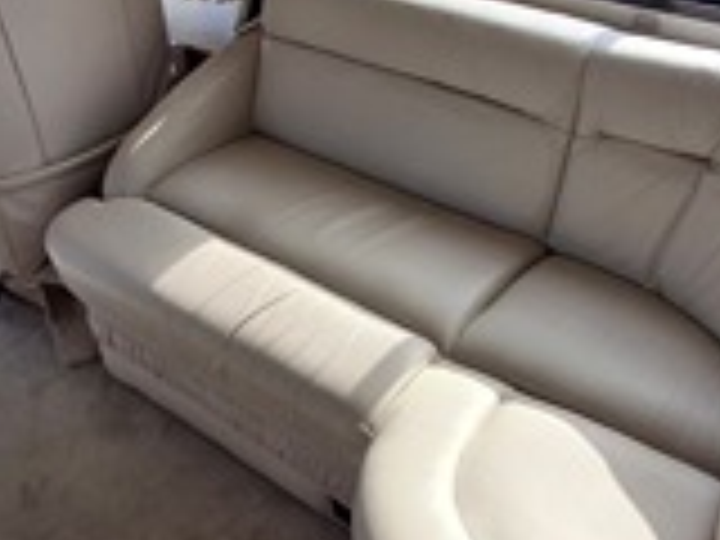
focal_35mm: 40
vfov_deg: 35.9
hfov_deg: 46.8
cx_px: 387
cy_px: 292
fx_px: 832
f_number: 2.2
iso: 40
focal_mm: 1.64
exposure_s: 1/348
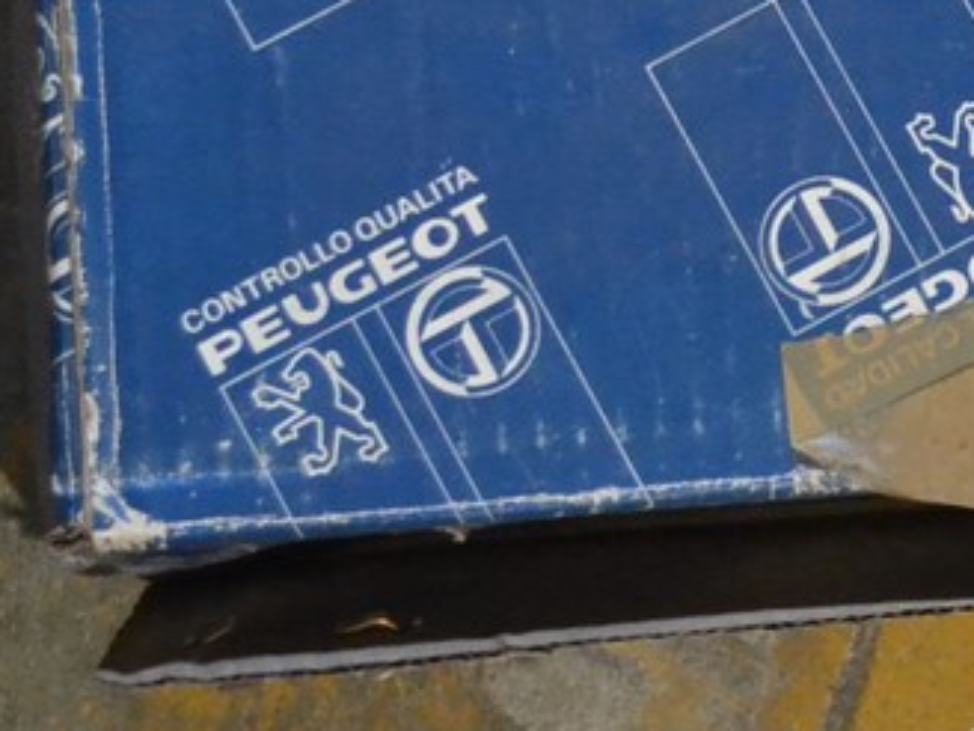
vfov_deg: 7.1
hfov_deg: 9.0
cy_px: -259
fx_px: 5852
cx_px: 1832
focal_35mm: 208
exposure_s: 1/50
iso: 3200
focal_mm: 35
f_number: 5
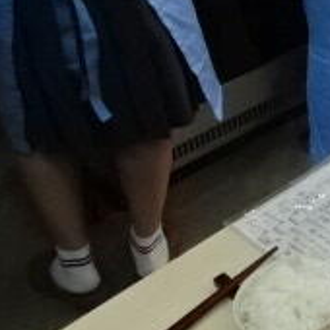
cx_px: 586
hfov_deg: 17.7
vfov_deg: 20.9
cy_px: -8
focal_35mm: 80
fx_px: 863
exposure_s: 1/250
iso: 800
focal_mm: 4.1
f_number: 3.5
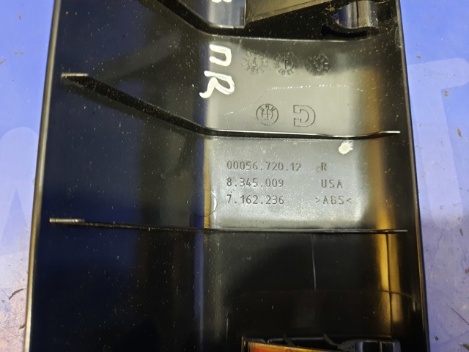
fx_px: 339
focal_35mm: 25
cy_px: 176
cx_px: 234
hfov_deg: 69.4
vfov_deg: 54.9
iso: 640
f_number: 2
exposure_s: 1/25
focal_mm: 4.6
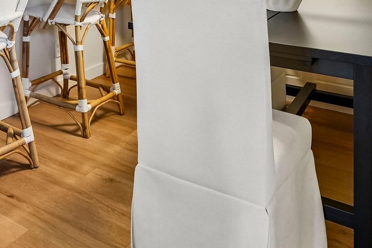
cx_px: 56
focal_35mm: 44
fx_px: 455
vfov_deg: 26.1
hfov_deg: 41.8
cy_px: -74
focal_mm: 10
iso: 800
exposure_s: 1/13
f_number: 8
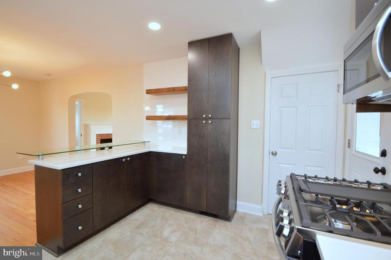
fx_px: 163
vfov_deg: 77.2
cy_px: 130
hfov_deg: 100.4
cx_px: 196
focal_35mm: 15
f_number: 4.5
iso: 400
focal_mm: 10
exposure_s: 1/80
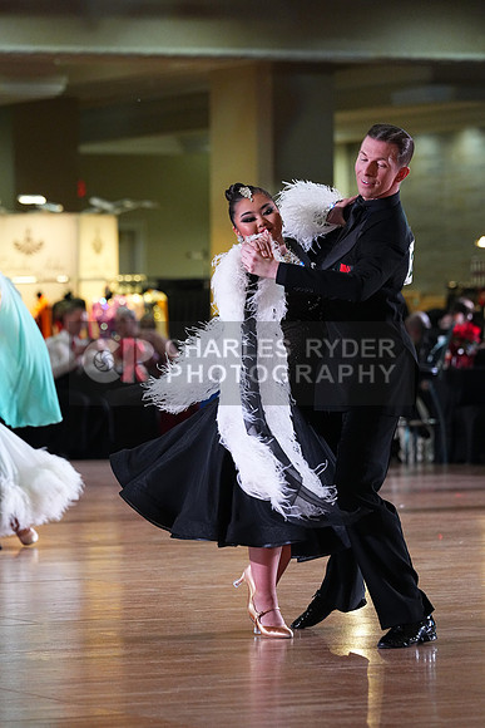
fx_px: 4039
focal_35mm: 200
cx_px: 242
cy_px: 364
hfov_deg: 6.9
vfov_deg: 10.3
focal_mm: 200
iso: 6400
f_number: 5
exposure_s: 1/400
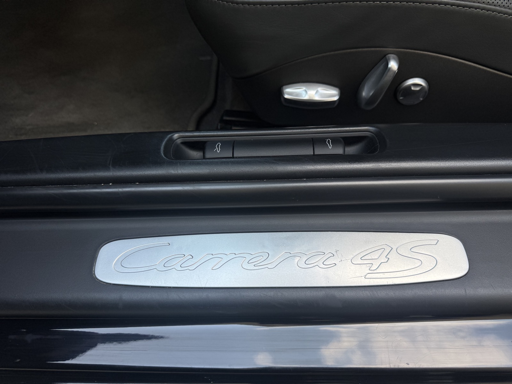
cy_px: 192
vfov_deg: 56.8
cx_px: 256
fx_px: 355
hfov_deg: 71.6
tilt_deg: -54.0
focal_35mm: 24
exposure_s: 1/888
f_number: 1.78
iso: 80
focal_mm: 6.76
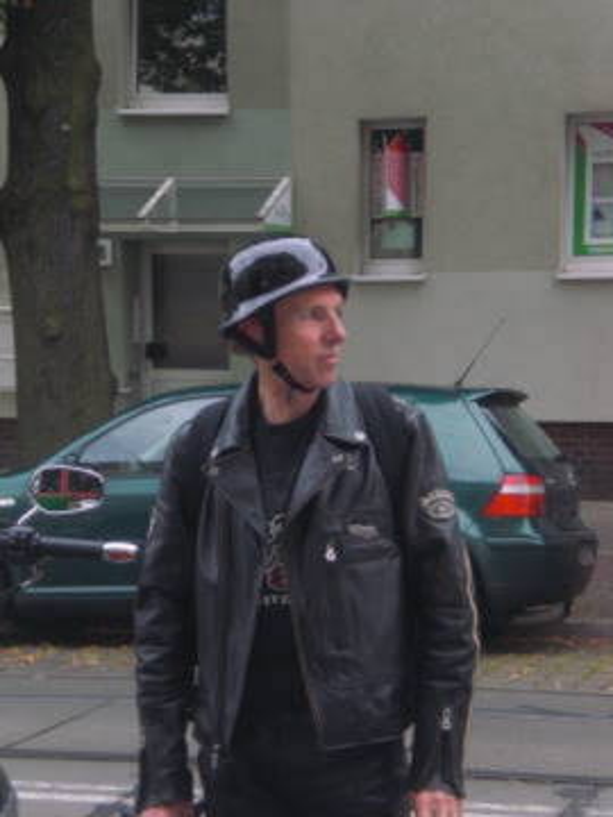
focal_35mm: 114
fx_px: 2692
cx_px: 306
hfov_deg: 13.0
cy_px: 408
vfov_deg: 17.3
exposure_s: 1/30
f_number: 5.9
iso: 200
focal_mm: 18.9
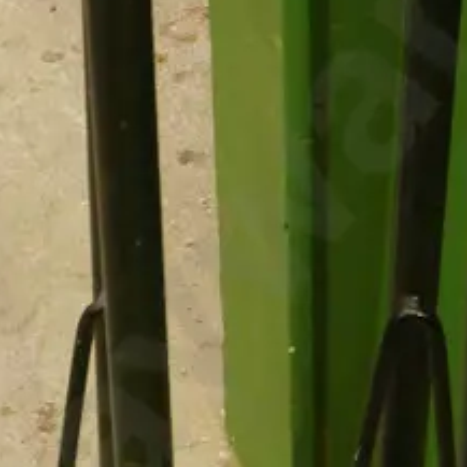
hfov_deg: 10.0
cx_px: 307
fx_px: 2671
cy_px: 185
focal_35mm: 175
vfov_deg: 10.0
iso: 3200
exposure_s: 1/125
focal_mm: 21
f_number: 4.7
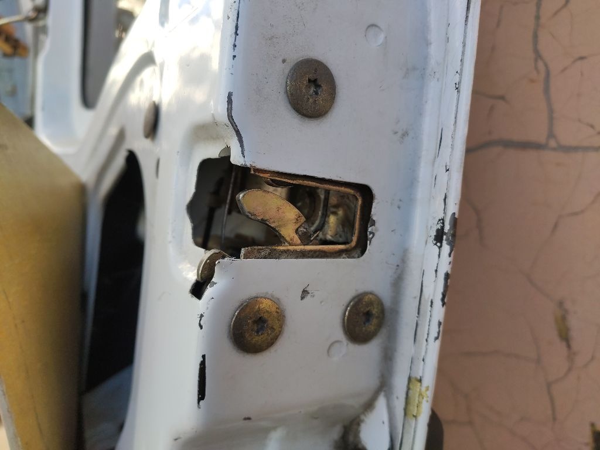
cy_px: 225
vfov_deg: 53.1
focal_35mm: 26
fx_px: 451
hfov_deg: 67.3
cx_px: 300
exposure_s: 1/466
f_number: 1.75
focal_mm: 4.77
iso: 112
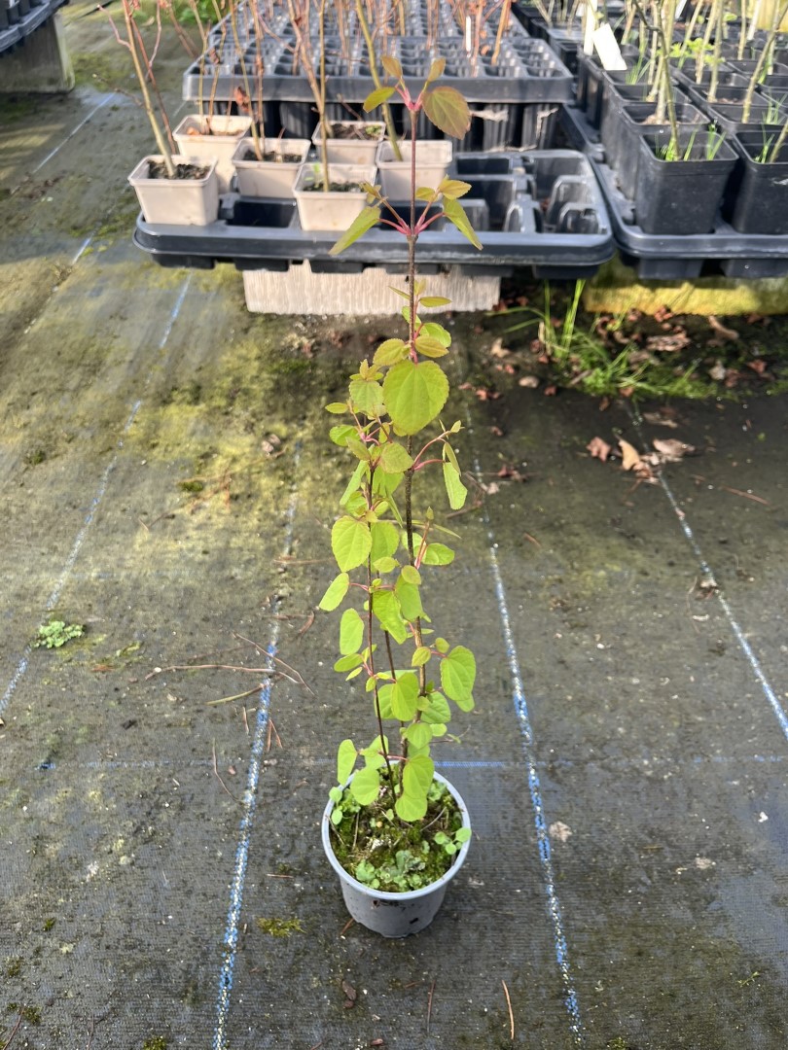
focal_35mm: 26
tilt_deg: -40.9
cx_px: 394
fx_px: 789
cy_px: 525
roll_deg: -3.0
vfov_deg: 67.3
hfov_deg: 53.1
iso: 40
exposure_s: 1/138
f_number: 1.6
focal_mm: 5.1
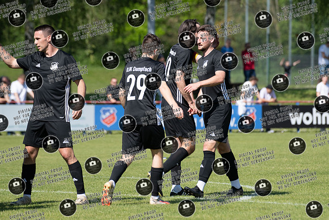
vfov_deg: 4.4
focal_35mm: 311
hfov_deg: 6.6
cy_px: 95
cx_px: 189
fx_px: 2845
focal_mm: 270
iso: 360
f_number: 5.6
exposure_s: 1/1600
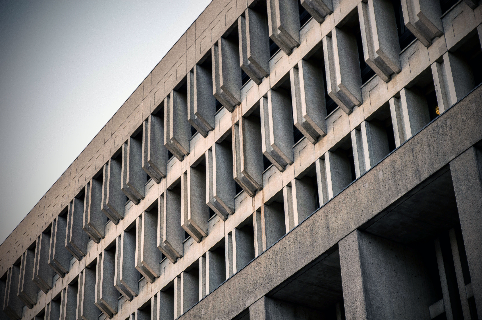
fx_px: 1003
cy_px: 160
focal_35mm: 75
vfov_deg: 18.1
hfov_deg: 27.0
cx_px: 241
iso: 100
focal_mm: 50
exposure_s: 1/125
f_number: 2.8
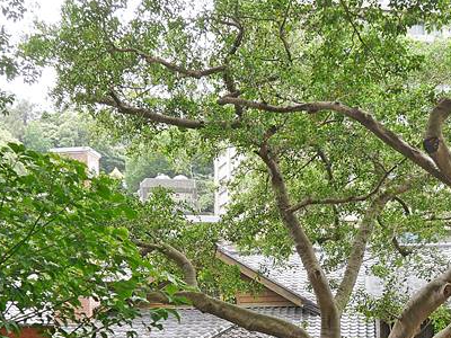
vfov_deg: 22.2
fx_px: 821
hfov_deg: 30.7
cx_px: 224
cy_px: 357
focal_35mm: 63
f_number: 3.5
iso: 250
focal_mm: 14
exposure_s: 1/60
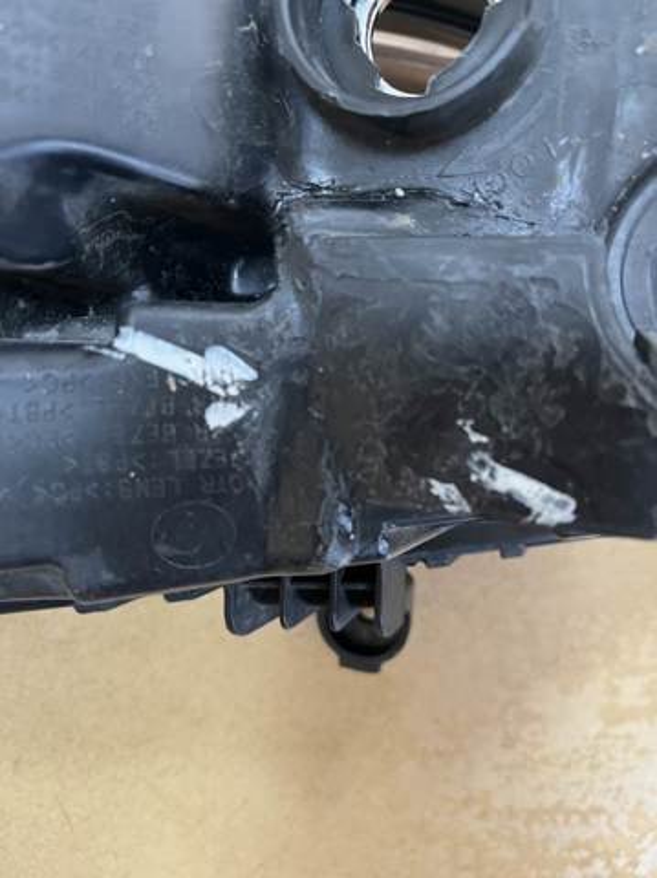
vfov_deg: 67.4
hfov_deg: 53.0
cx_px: 328
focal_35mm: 26
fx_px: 659
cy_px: 439
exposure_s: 1/50
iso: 320
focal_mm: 5.1
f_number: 1.6
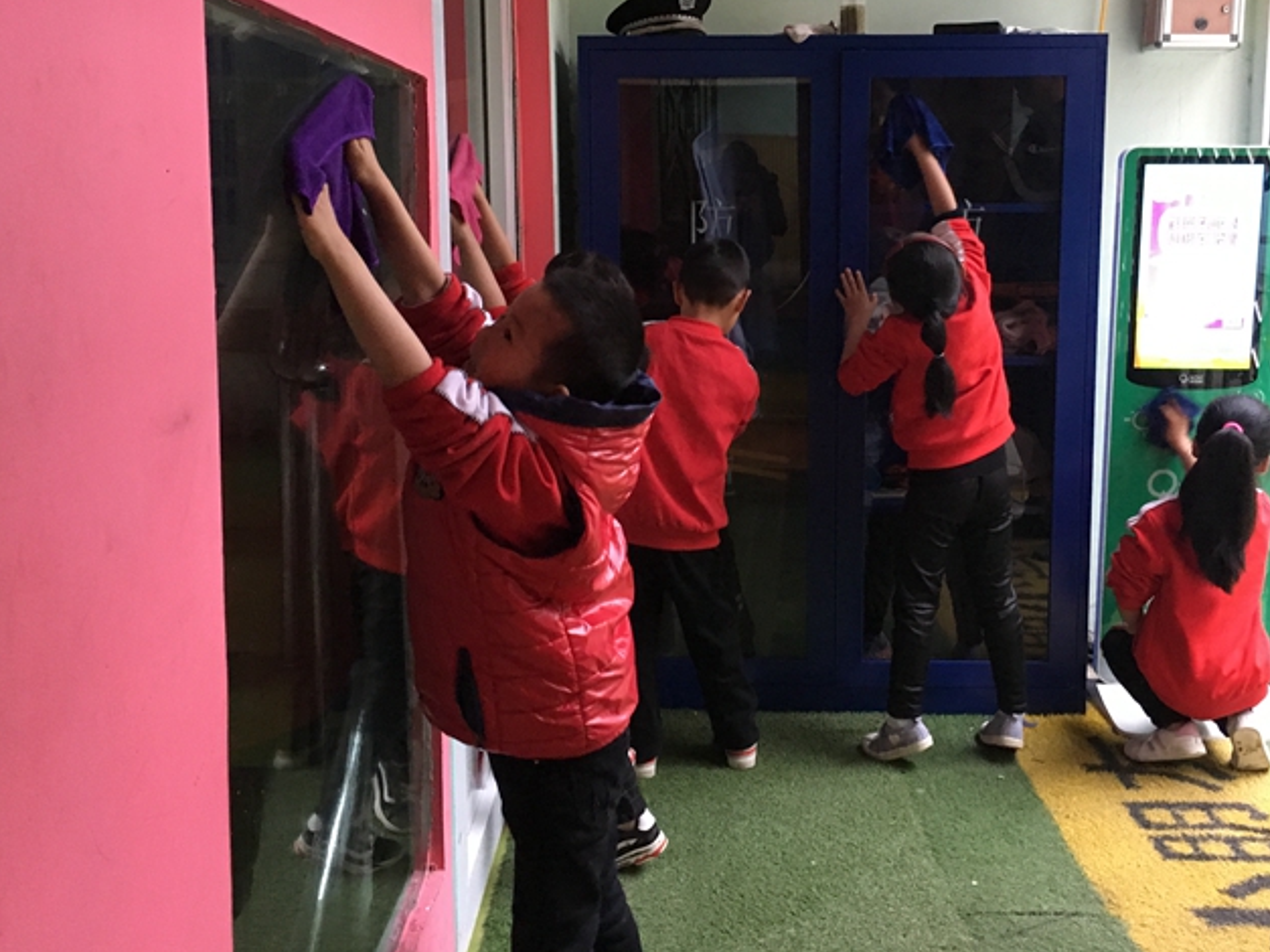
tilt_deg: -6.2
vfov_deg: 38.4
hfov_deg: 50.1
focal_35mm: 37
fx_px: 1357
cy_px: 354
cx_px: 691
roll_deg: +0.6
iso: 200
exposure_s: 1/25
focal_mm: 4.15
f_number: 2.2
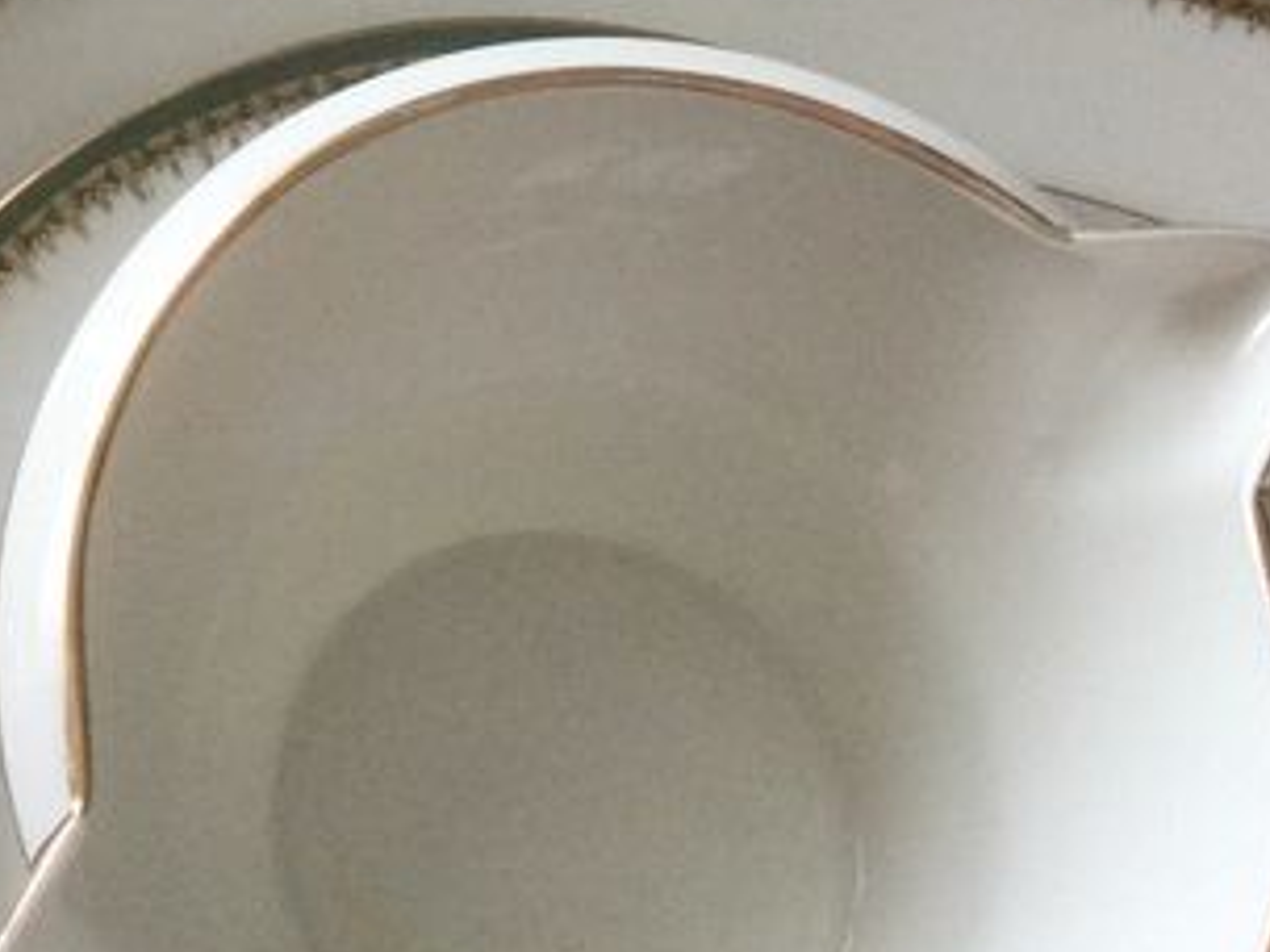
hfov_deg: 18.8
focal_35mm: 102
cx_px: 33
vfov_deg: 13.7
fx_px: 3742
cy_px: -438
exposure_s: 1/33
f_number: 2.4
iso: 125
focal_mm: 3.3
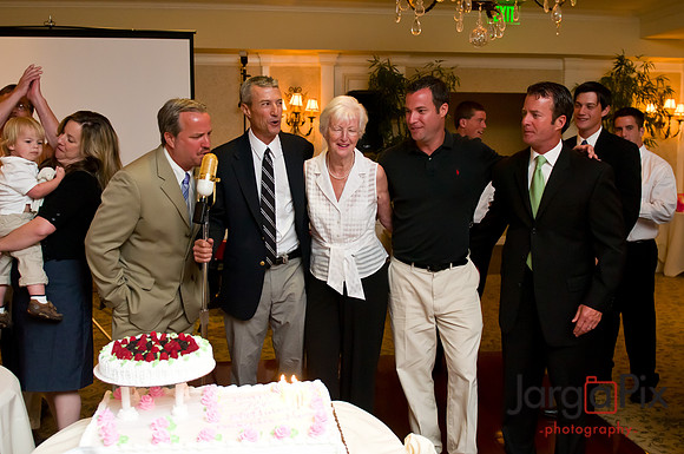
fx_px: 683
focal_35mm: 36
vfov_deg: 36.8
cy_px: 227
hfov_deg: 53.2
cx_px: 342
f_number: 3.2
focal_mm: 24
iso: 1250
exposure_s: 1/160
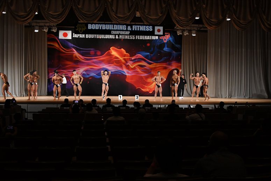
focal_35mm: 42
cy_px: 90
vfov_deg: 31.9
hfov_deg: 46.4
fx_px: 316
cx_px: 136
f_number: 5.6
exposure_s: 1/400
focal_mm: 28
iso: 3200
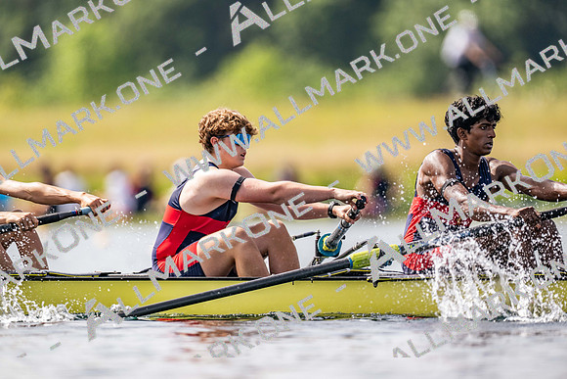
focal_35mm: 600
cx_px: 284
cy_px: 190
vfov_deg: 2.3
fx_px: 9452
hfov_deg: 3.4
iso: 220
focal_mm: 600
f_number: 4
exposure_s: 1/2500
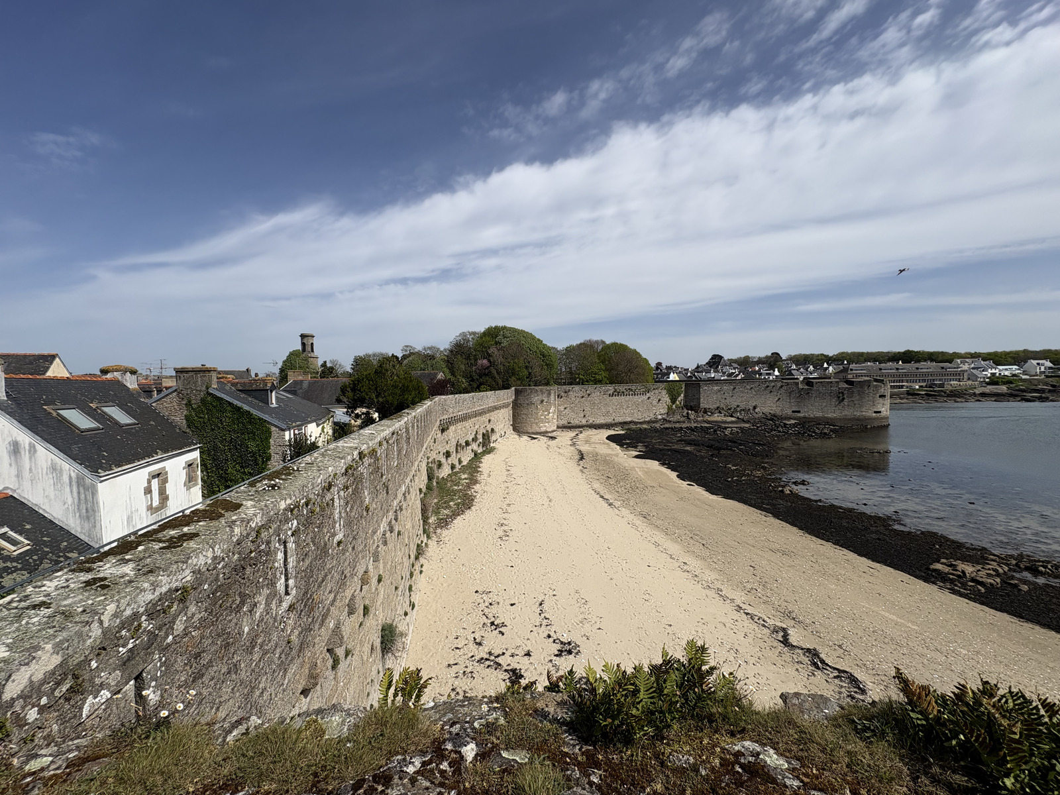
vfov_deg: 85.7
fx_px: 429
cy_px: 398
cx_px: 530
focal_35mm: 14
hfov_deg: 102.1
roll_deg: +1.8
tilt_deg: -1.2
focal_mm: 2.22
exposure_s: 1/4132
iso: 50
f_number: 2.2
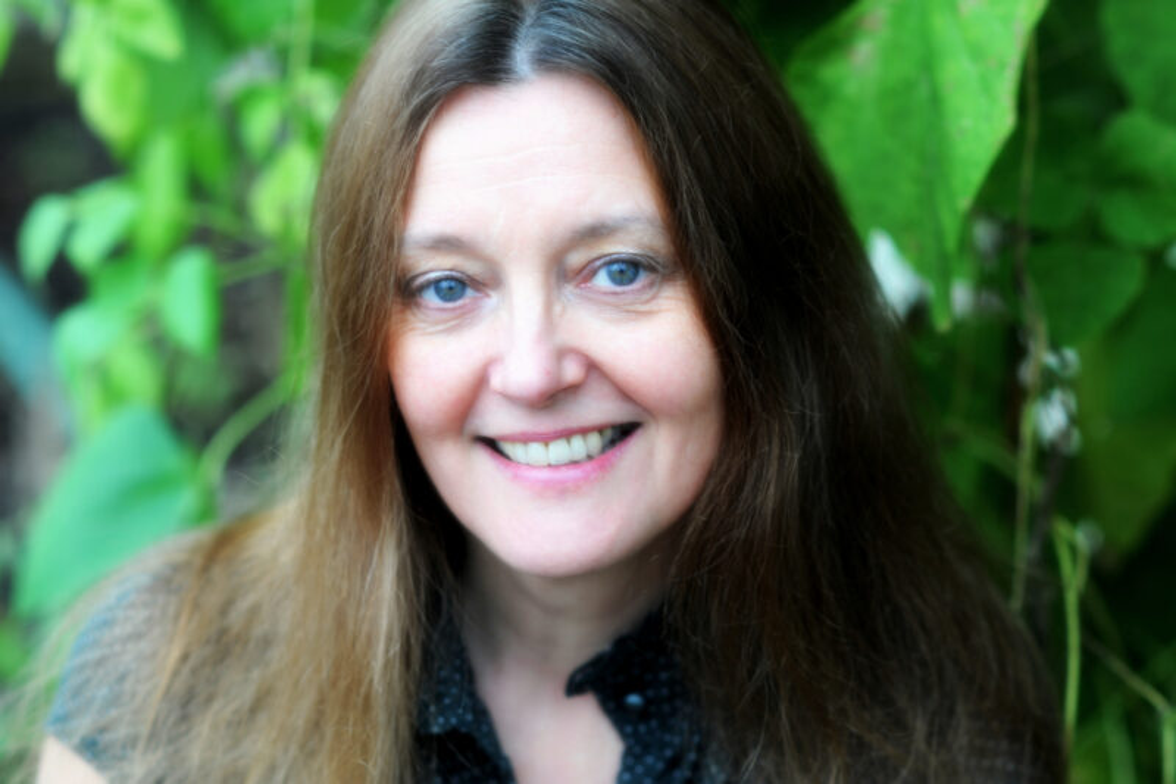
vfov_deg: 10.2
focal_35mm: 135
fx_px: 4409
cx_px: 588
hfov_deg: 15.2
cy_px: 392
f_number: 4
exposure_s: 1/60
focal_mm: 135
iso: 200
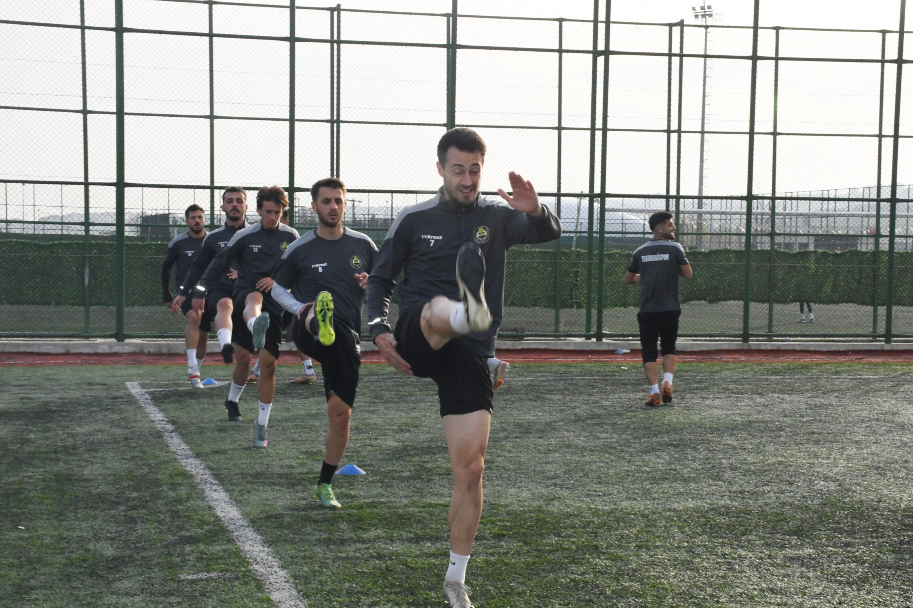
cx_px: 482
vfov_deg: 20.0
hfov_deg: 29.6
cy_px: 341
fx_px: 1724
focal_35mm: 68
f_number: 20
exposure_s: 1/250
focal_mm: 40
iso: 2500
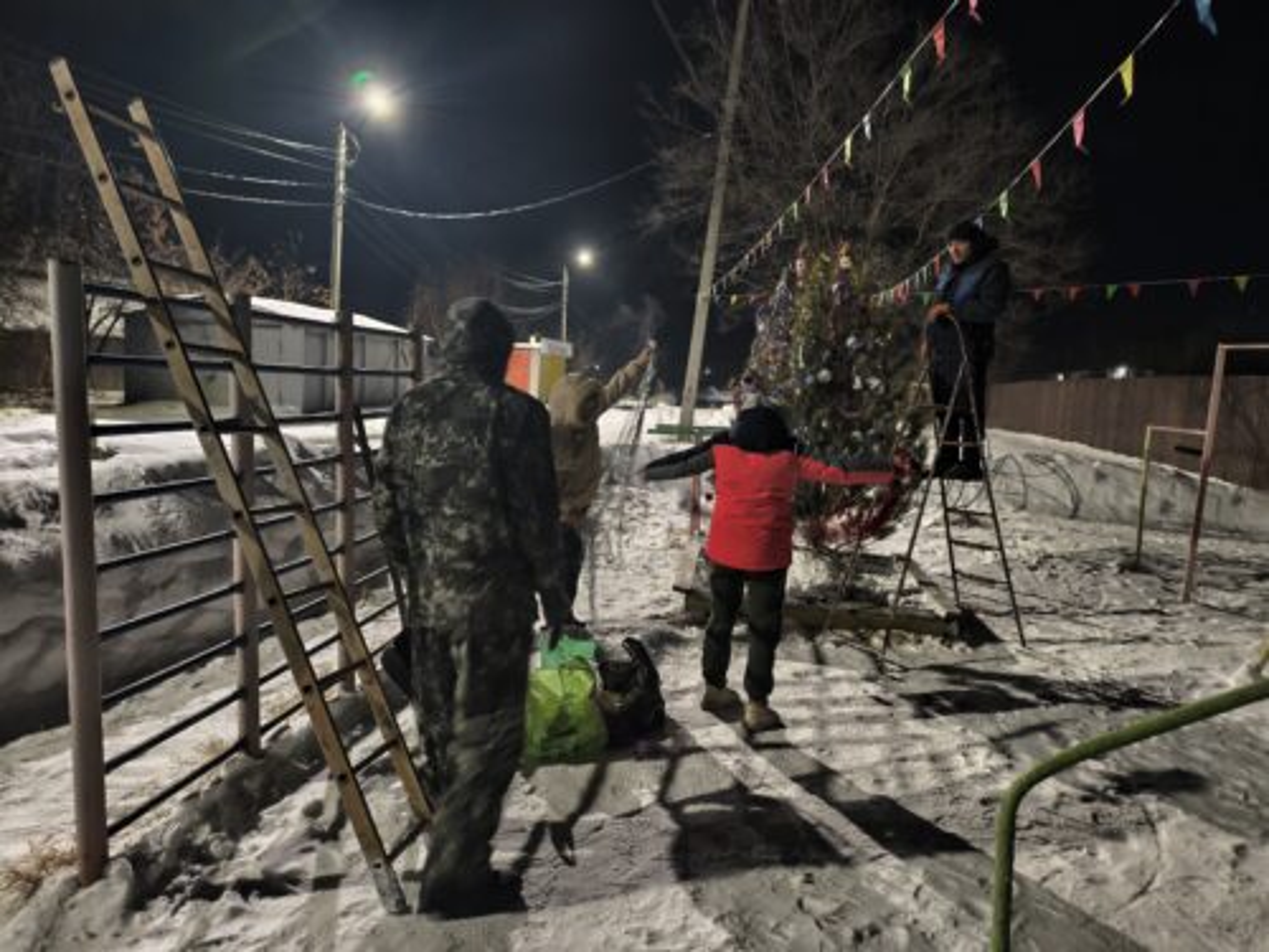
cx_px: 634
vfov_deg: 58.9
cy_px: 476
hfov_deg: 73.9
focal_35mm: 23
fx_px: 843
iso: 1515
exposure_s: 1/14.3
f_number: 1.57
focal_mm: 6.54
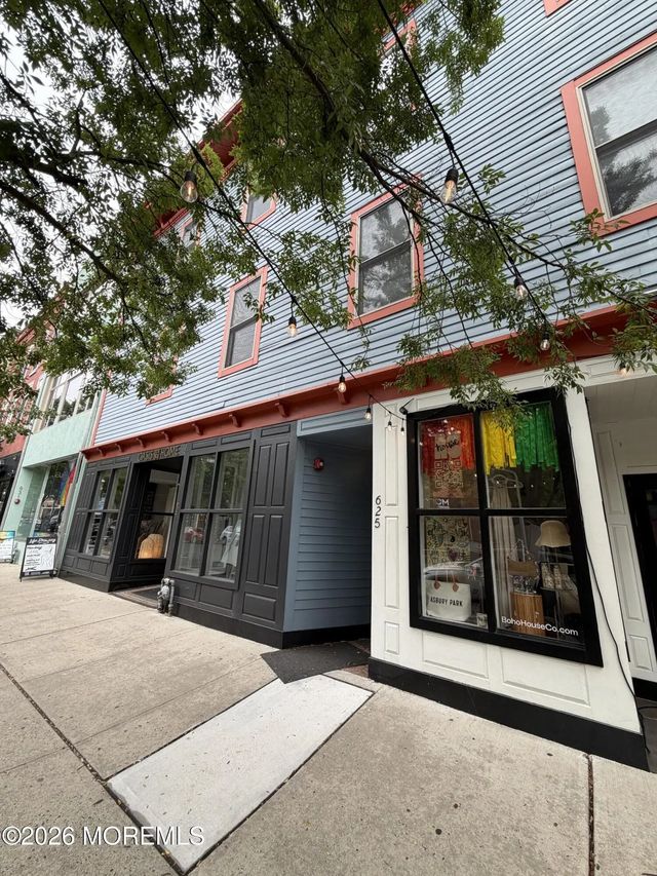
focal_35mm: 14
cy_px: 438
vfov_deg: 102.1
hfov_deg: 85.7
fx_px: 354
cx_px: 328
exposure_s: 1/303
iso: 50
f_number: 2.2
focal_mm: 2.22
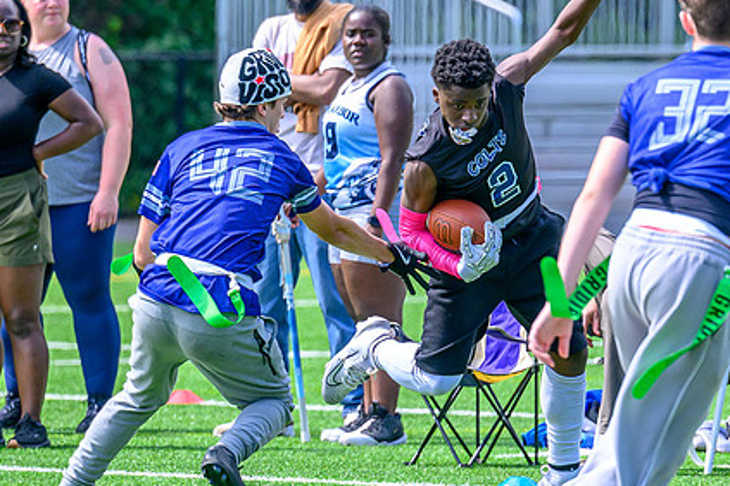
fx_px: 10381
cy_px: 263
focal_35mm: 512
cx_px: 510
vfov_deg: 2.7
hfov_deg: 4.0
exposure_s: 1/2000
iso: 400
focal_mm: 200
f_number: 3.5
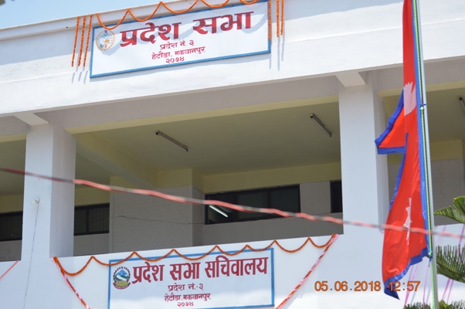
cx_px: 232
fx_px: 1064
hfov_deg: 24.6
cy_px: 154
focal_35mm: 82
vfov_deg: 16.5
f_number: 7.1
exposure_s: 1/250
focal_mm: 55
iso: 100
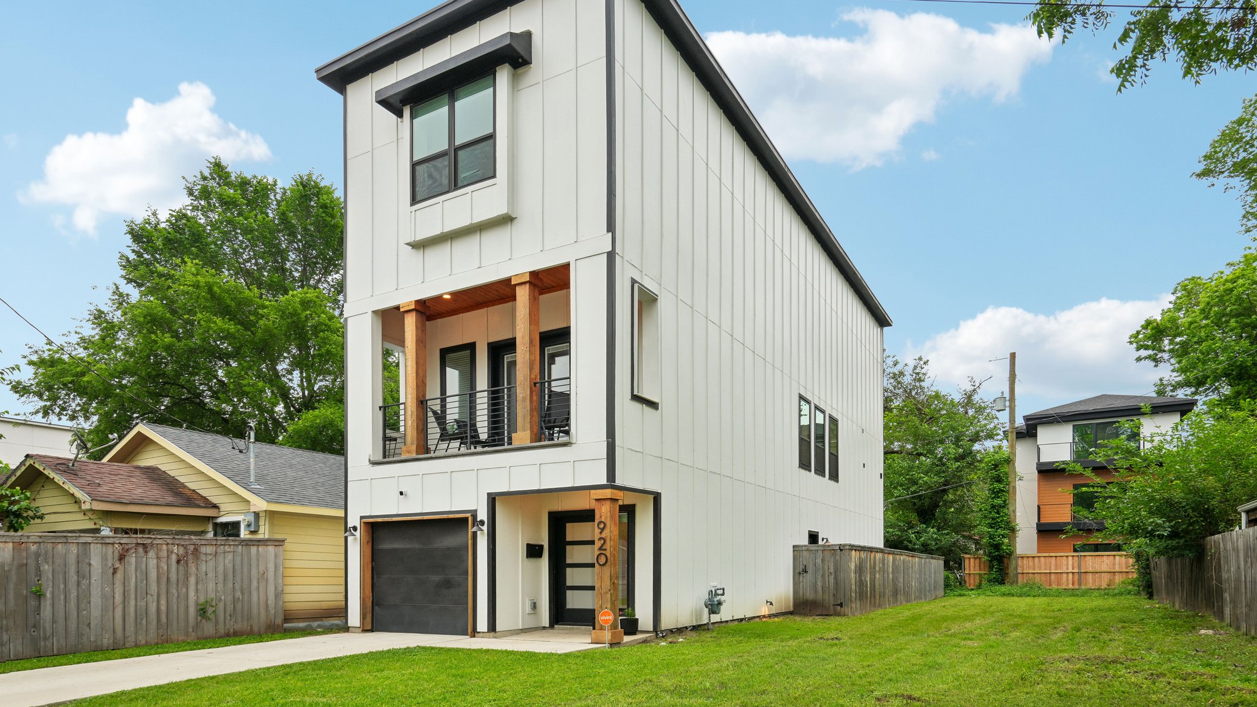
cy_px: 291
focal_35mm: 21
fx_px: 700
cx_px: 629
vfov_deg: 53.3
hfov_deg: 83.8
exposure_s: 1/30
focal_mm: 20
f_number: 8
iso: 100
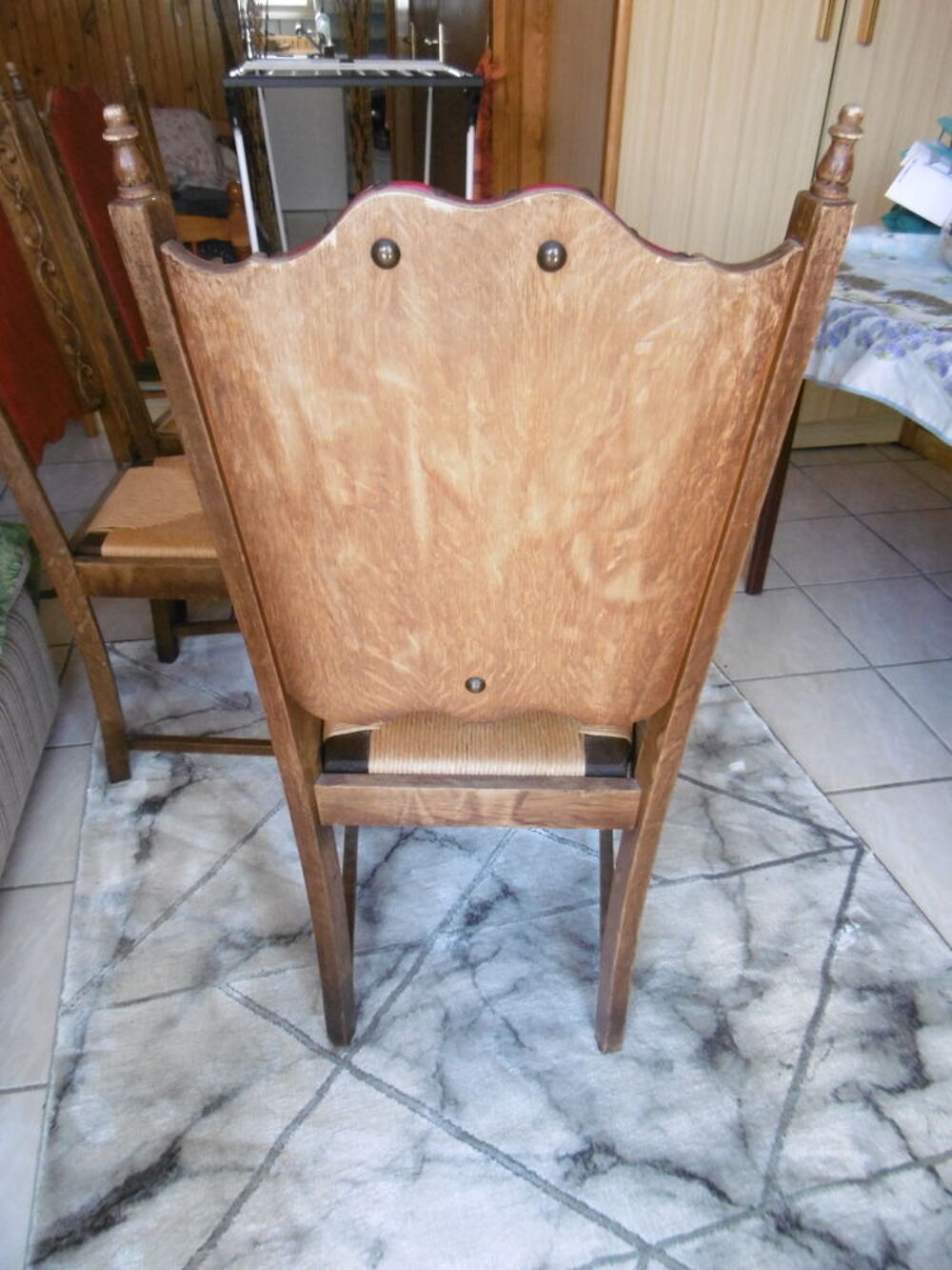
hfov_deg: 56.8
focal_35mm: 24
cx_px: 476
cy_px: 635
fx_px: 880
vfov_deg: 71.6
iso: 400
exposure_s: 1/25
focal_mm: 4.3
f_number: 3.1
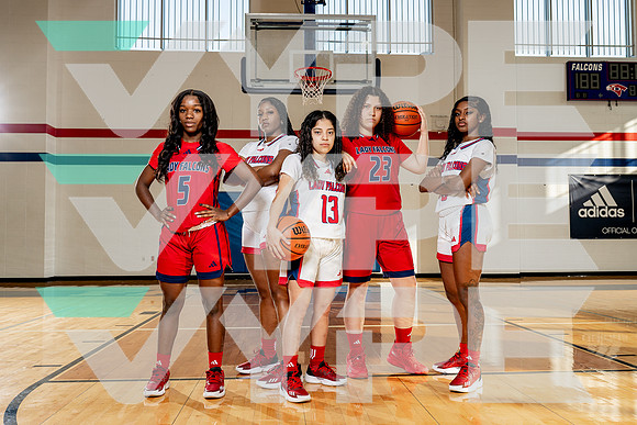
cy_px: 212
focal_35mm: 34
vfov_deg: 39.3
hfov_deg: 56.3
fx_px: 595
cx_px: 318
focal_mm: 33
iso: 320
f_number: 5.6
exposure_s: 1/250
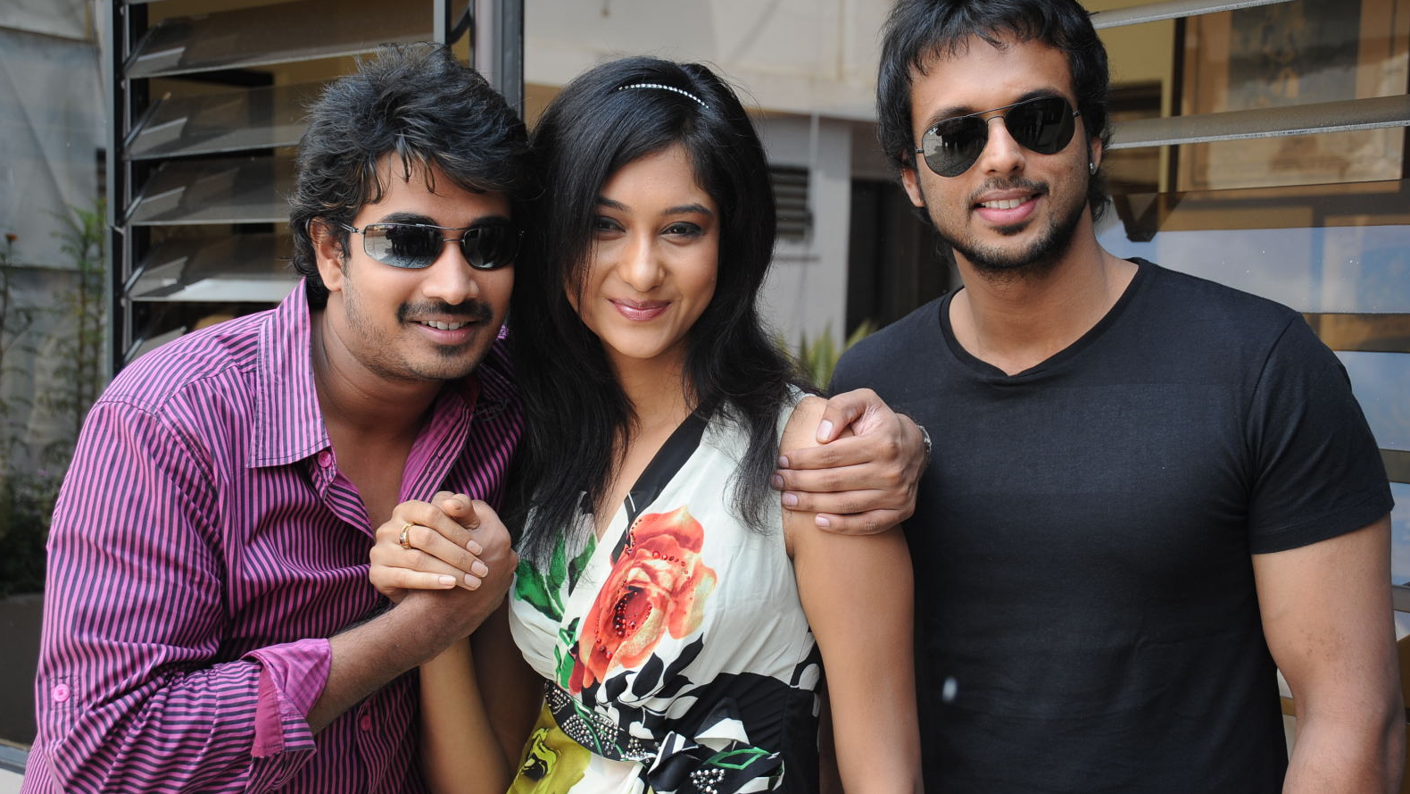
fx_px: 1982
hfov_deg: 39.2
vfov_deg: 22.6
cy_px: 388
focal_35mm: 53
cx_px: 709
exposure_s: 1/125
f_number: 6.3
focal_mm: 50
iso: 320
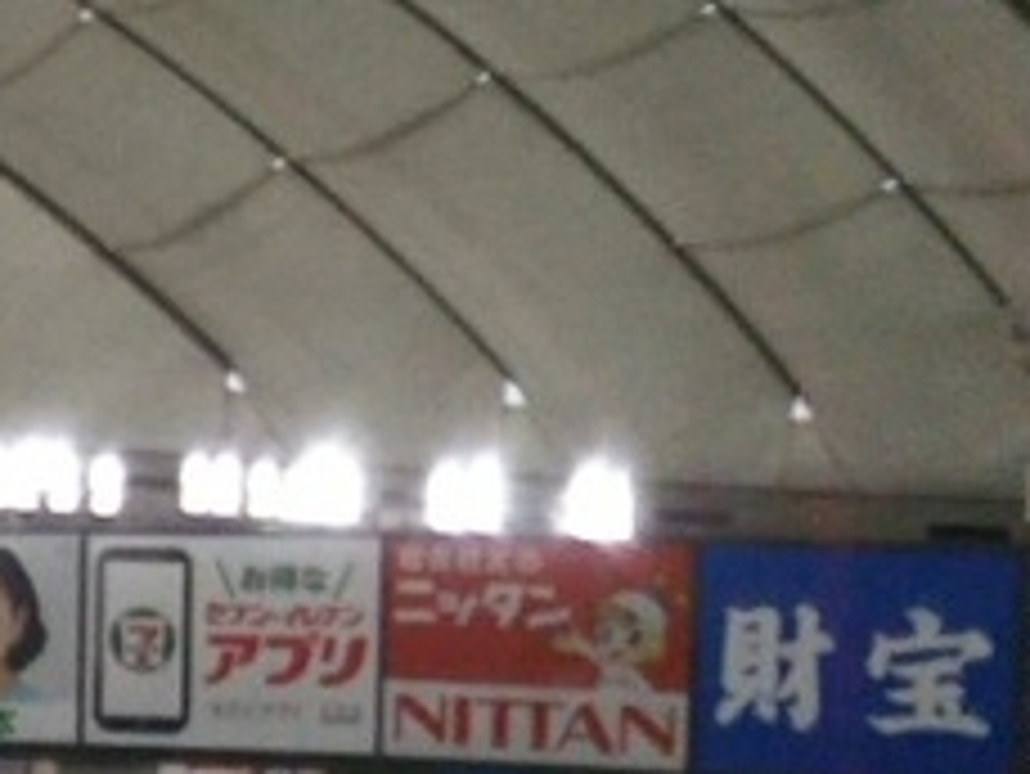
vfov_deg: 9.4
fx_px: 4674
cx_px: -1345
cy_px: 832
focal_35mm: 157
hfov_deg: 10.9
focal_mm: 4
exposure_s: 1/120
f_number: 2.2
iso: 100
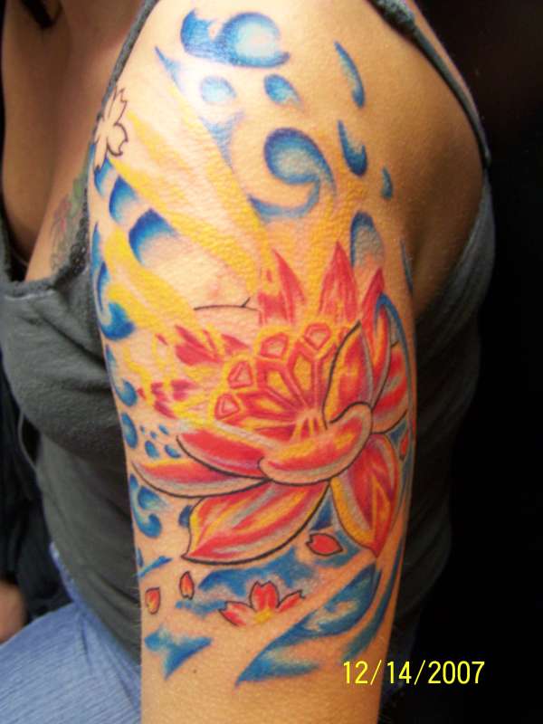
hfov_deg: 37.7
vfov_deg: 49.0
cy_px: 362
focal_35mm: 38
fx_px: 795
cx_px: 272
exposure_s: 1/15
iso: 160
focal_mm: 6.3
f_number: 2.8
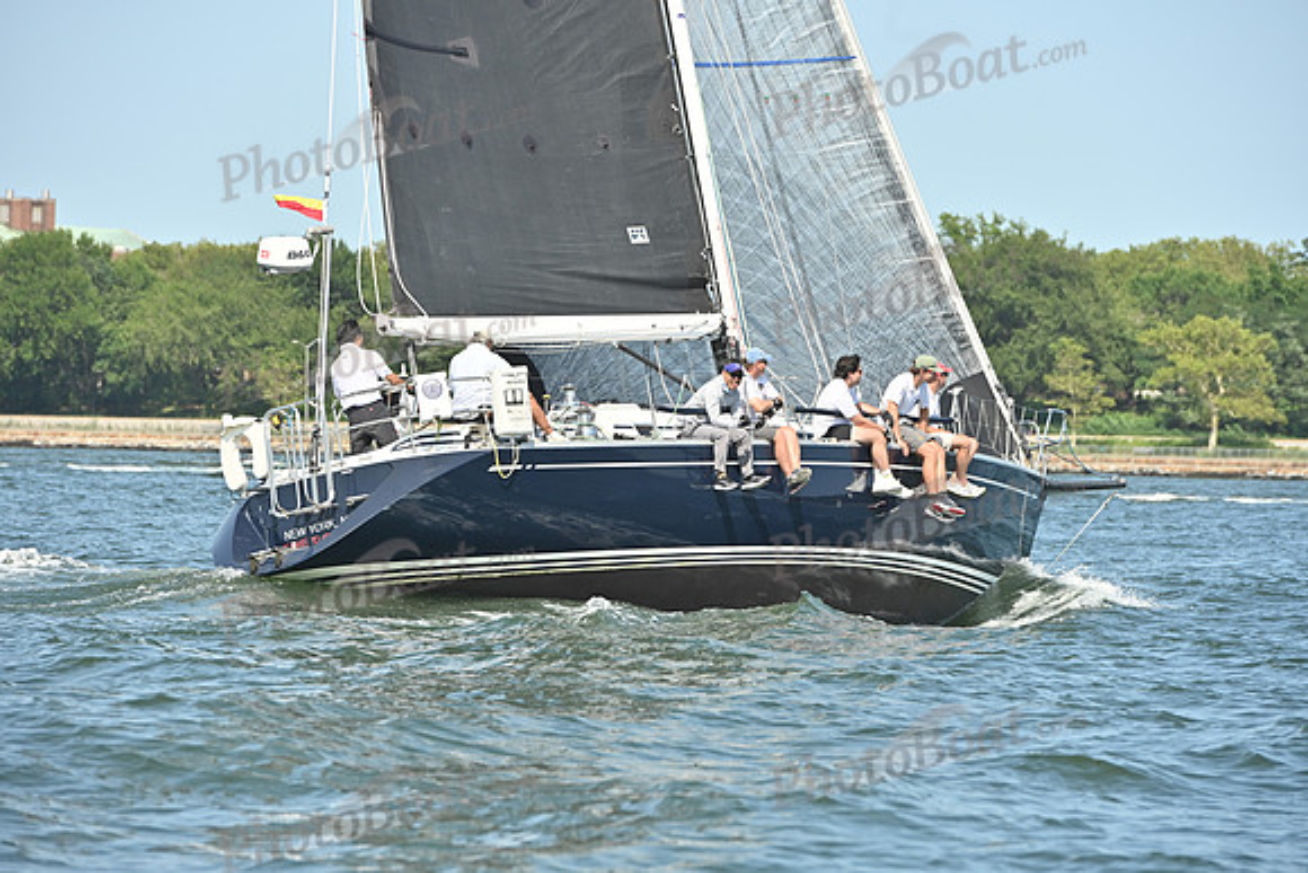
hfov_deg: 10.3
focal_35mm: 200
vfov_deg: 6.9
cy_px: 436
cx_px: 654
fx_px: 7268
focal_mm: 200
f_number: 7.1
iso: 320
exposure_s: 1/1250
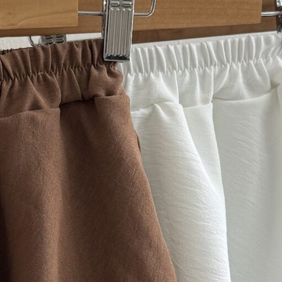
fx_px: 986
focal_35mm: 107
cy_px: 203
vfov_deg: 16.2
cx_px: 30
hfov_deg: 16.1
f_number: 1.78
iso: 80
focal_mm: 6.76
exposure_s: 1/287
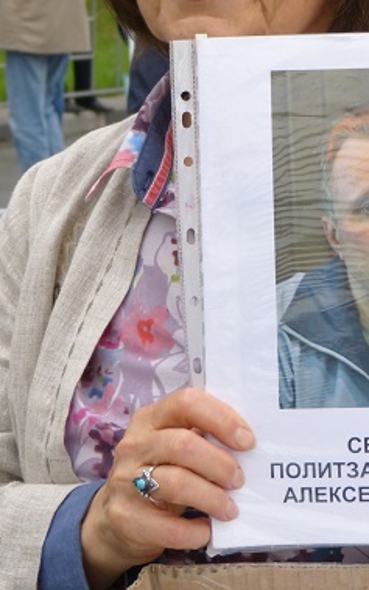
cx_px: 316
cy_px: 177
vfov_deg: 14.4
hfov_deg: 9.0
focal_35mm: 145
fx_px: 2332
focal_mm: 12.9
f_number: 3.3
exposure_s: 1/60
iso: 125
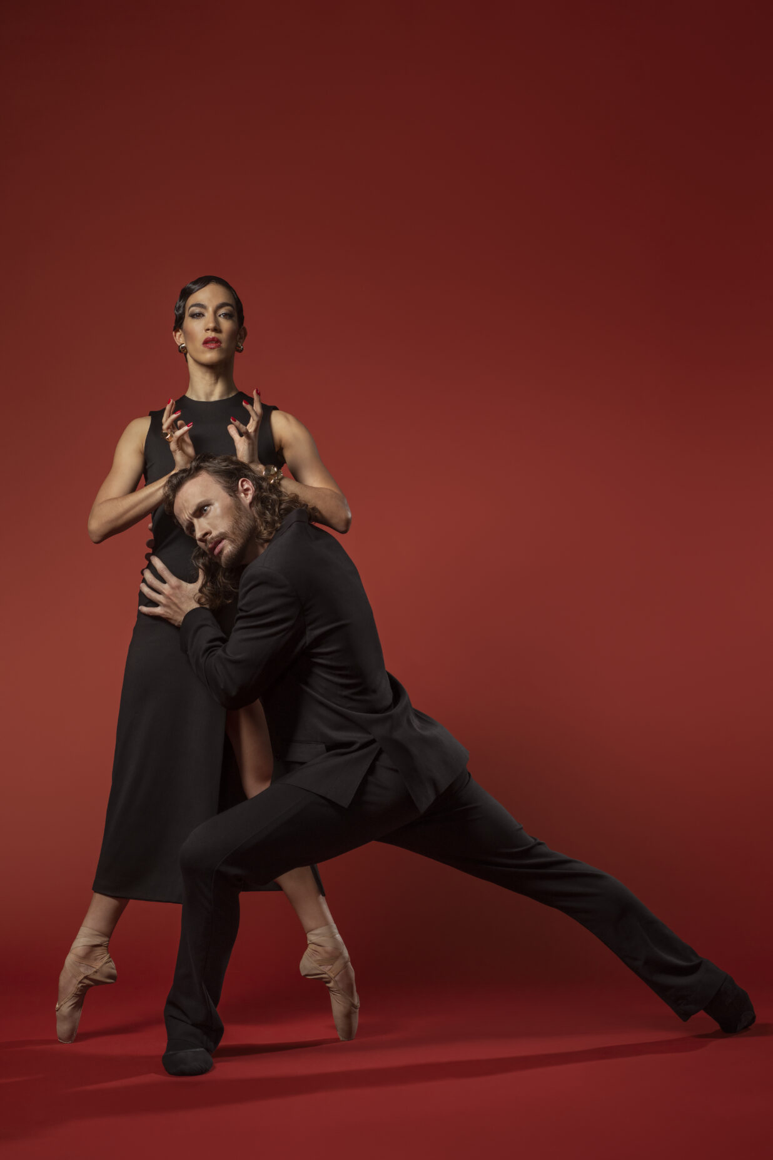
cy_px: 580
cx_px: 386
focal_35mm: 85
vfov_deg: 23.9
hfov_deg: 16.1
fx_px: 2737
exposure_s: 1/200
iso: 160
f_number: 5.6
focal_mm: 85
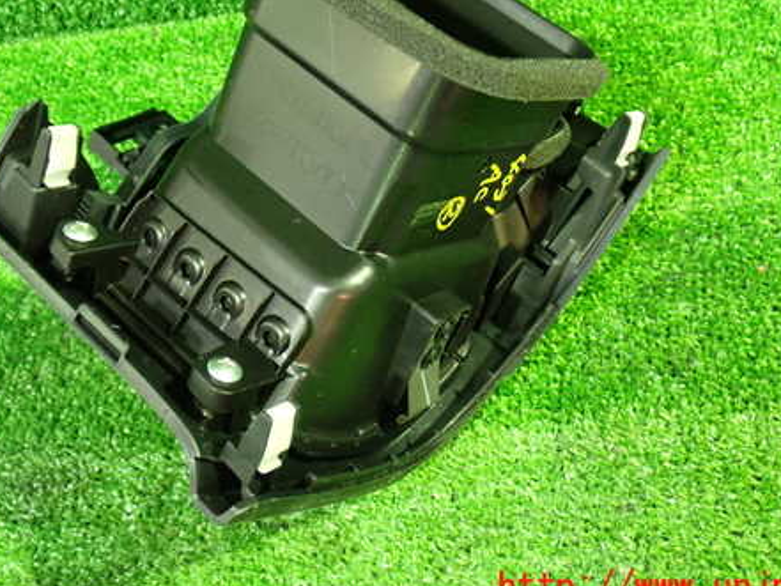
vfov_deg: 29.5
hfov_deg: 38.9
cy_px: 212
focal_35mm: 49
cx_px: 367
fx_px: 1106
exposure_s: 1/13
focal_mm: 6.37
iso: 800
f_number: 2.5
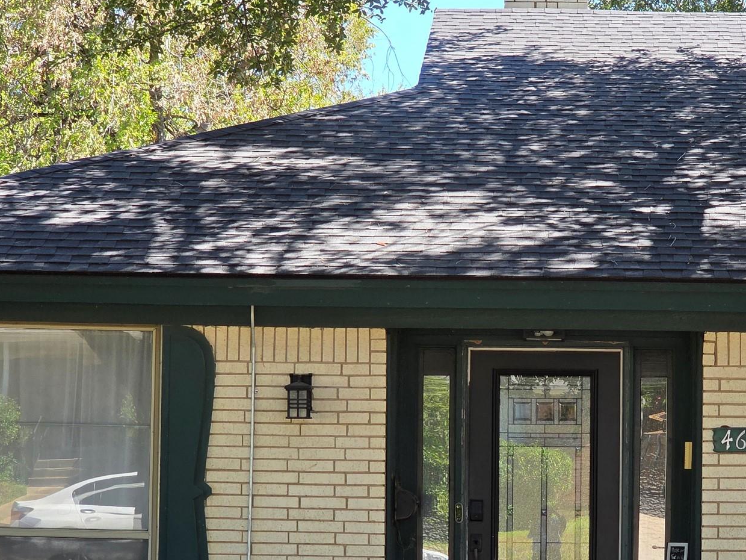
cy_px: 389
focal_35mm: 114
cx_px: 546
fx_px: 2457
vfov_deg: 13.0
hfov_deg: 17.2
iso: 50
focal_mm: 7.9
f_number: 2.4
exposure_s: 1/232
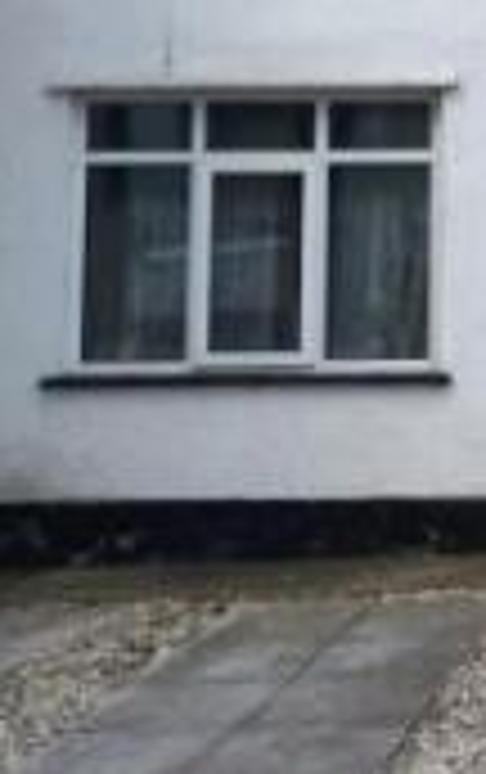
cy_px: 173
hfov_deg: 15.1
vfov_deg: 26.0
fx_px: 1647
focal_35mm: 78
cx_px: 799
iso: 32
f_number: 2.2
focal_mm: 4.12
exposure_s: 1/695
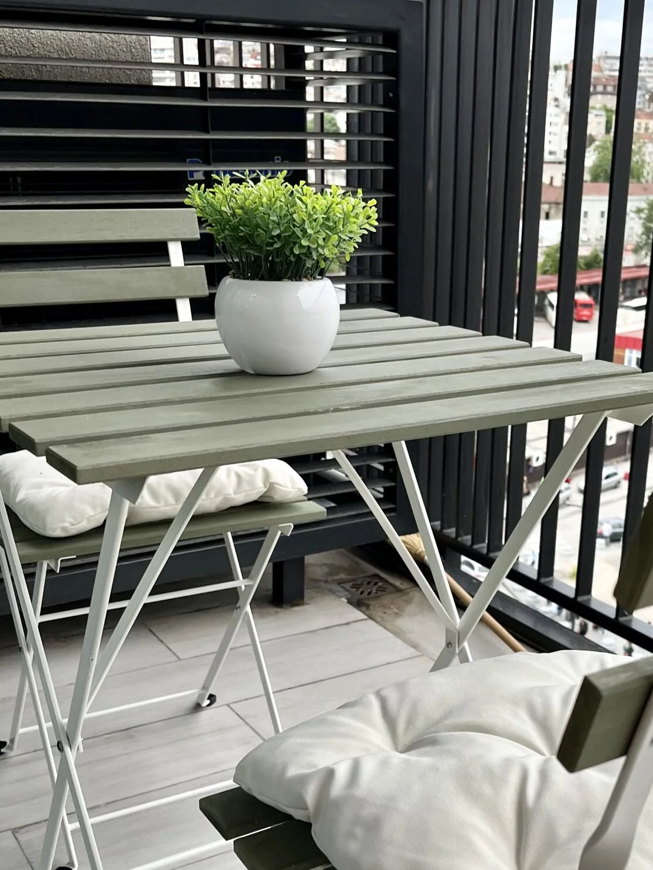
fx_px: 1132
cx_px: 432
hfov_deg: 31.9
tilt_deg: -20.3
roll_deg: -1.9
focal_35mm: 45
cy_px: 602
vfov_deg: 41.4
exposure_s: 1/122
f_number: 1.6
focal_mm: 5.1
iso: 40
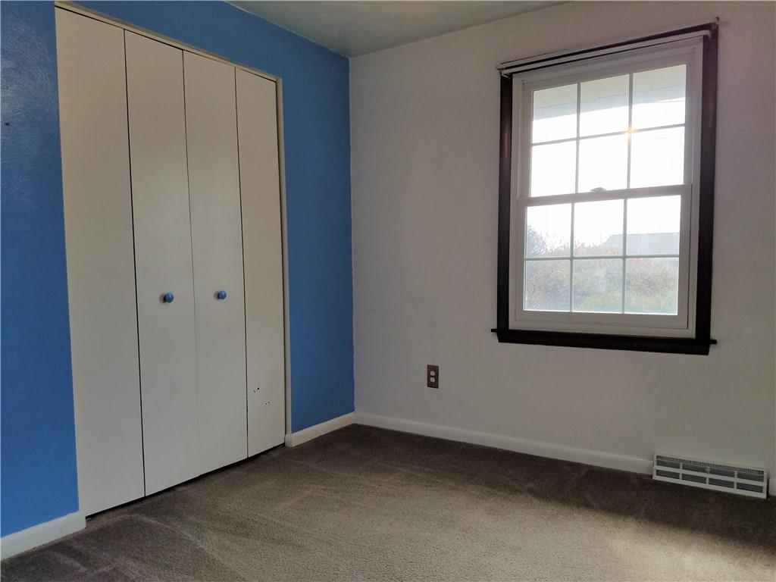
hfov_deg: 67.3
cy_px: 291
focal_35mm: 26
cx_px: 388
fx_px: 583
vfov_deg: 53.1
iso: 50
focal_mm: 4.2
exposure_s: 1/272
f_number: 1.7
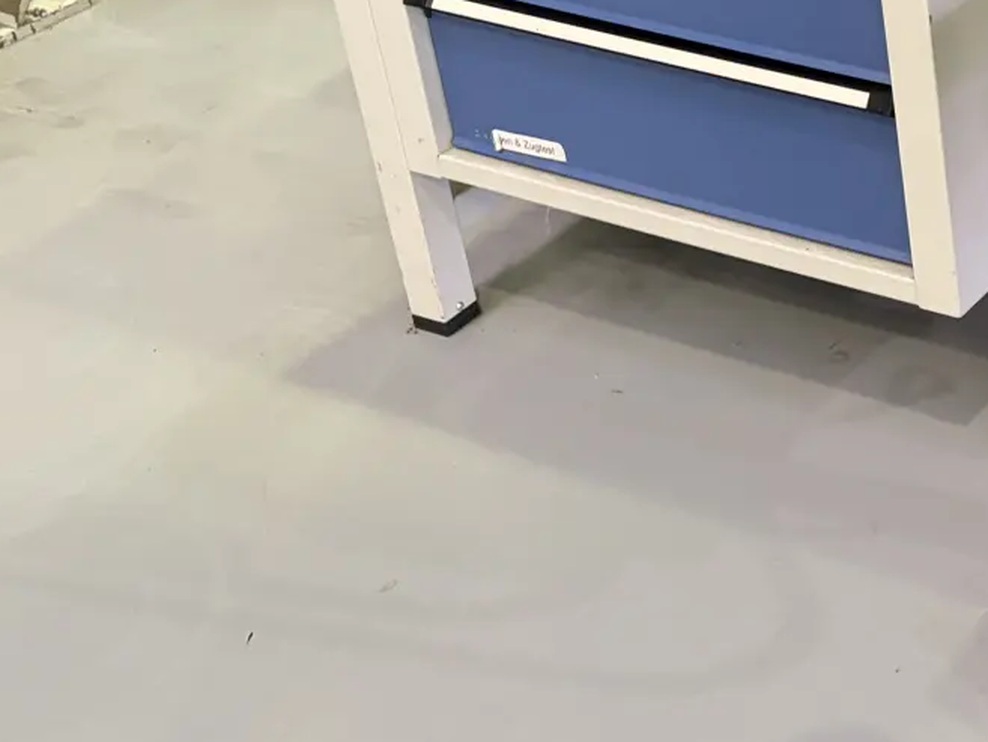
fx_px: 2170
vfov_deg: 18.8
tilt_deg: -26.4
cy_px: -32
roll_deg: +1.5
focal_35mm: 76
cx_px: 1394
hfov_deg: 22.1
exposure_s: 1/50
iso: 400
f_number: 1.6
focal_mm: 5.96
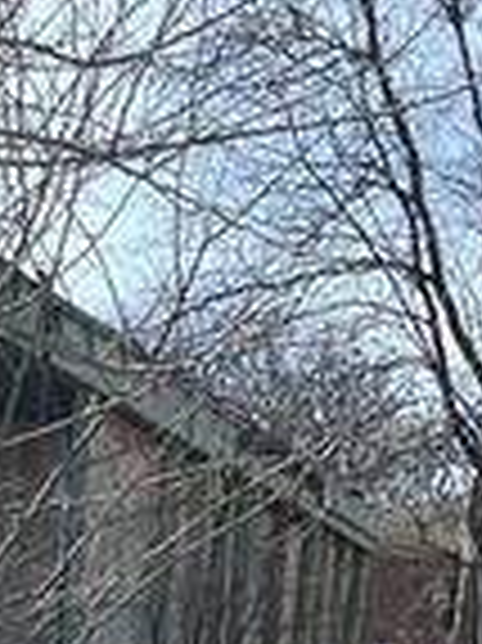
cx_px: 680
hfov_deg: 10.3
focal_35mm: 140
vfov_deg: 12.2
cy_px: 1360
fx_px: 2603
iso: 50
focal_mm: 5.1
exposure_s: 1/2463
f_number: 1.6
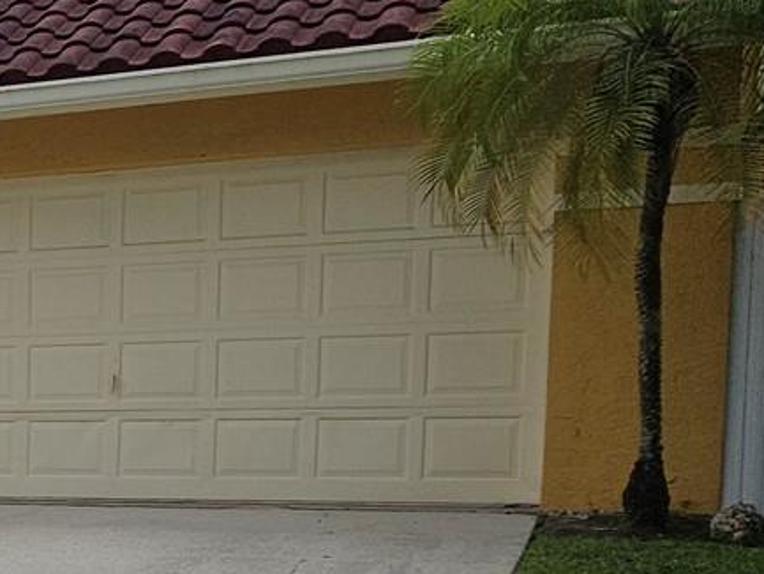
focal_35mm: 85
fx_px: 1877
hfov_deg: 18.8
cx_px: -526
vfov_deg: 17.0
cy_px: 562
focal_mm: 5.4
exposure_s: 1/1904
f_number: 1.8
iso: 25
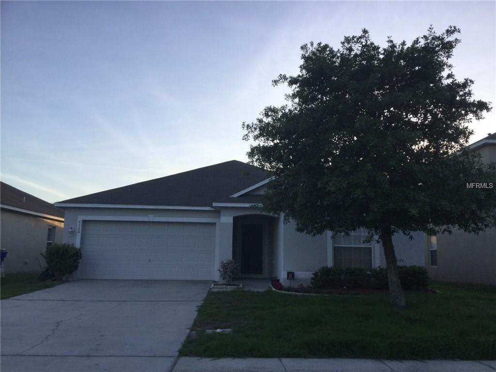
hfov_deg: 58.4
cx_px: 248
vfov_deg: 45.4
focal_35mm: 31
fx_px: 444
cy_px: 186
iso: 25
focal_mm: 3.3
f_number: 2.4
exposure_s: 1/491
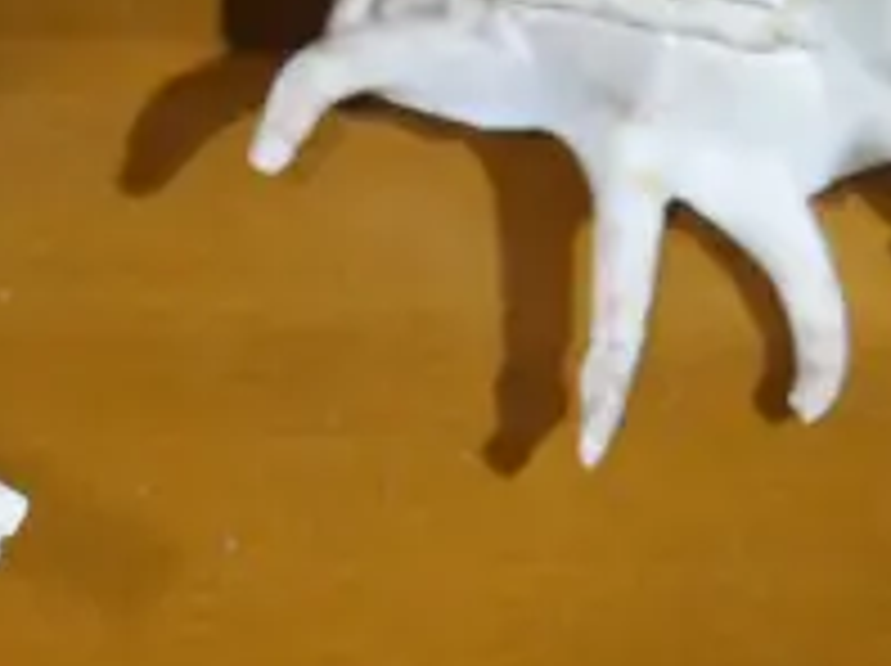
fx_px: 6119
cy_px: -184
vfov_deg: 6.2
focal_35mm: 238
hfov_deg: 8.1
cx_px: -562
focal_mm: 23
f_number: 5.1
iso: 800
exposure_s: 1/60
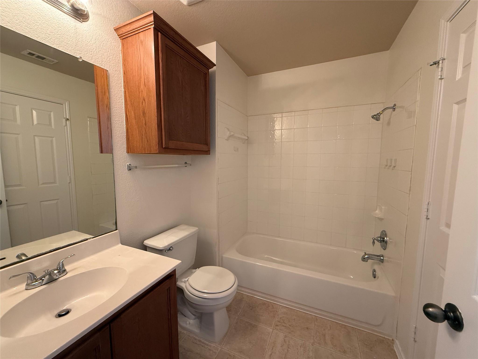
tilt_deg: -5.9
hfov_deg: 102.1
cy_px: 180
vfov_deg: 85.7
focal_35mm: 14
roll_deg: +0.2
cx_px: 239
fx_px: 193
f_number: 2.2
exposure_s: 1/120
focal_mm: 2.22
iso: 320
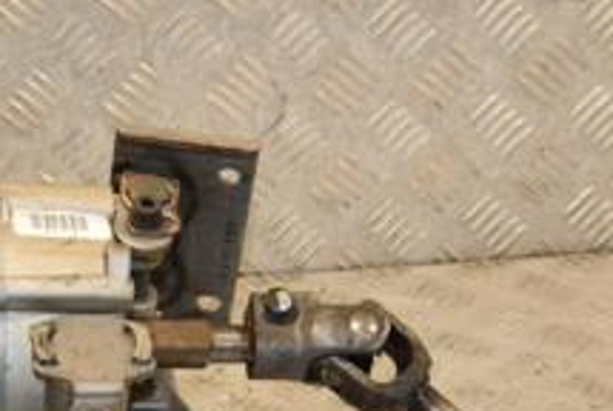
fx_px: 2421
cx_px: 123
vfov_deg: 9.6
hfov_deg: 14.3
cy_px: 471
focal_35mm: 142
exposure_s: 1/200
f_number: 8
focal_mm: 34
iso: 800
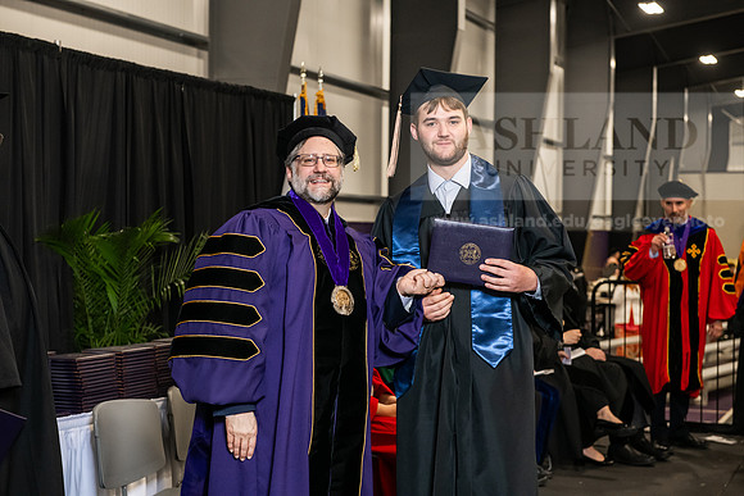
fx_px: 1364
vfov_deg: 20.6
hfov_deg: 30.5
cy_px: 248
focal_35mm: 66
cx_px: 372
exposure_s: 1/200
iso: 2500
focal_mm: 66
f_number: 5
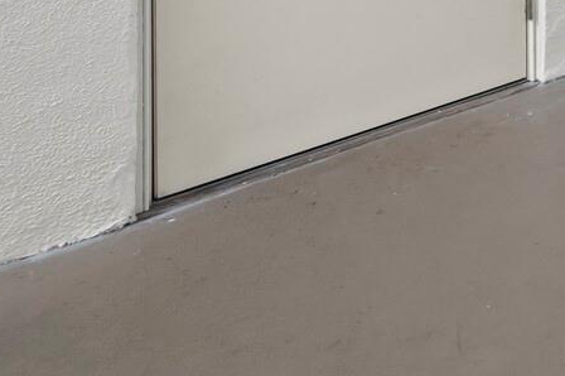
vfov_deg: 20.3
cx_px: 909
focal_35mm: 52
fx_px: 815
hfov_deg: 25.2
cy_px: -260
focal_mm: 7
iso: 400
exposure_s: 1/8
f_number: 9
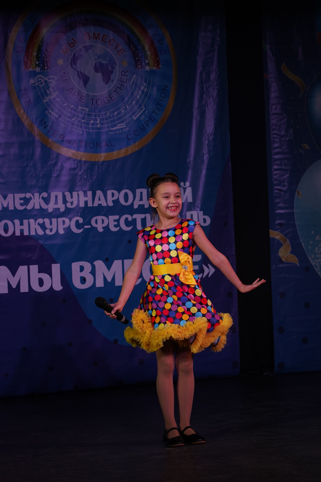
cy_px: 241
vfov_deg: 25.1
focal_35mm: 81
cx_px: 160
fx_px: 1083
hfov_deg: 16.9
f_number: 5.6
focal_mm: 81
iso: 1600
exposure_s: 1/320
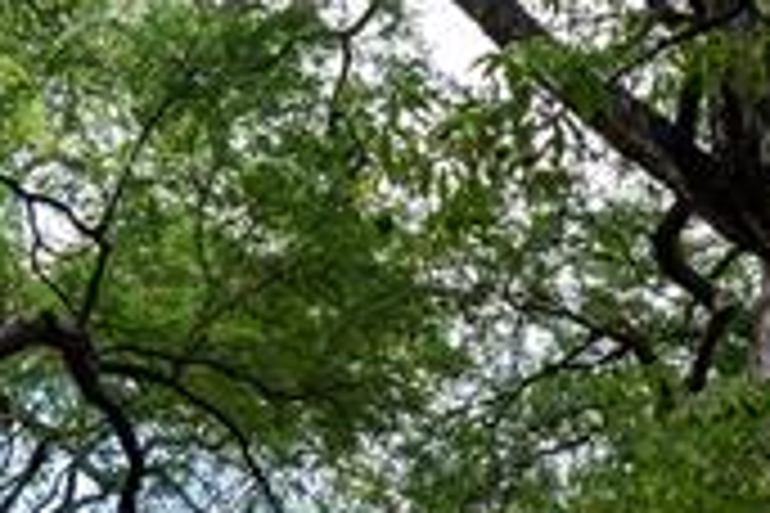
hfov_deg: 14.3
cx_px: 189
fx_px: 3067
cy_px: 1458
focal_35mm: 143
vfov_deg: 8.3
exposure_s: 1/80
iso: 320
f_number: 10
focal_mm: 23.9
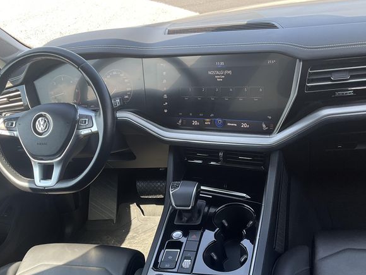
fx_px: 423
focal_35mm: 40
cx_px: 156
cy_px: 169
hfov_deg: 46.7
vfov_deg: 35.8
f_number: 1.8
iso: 25
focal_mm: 3
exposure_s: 1/122
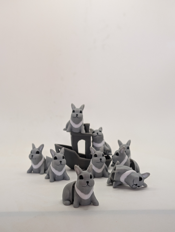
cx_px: 88
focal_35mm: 49
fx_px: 329
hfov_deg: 29.7
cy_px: 116
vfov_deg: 38.9
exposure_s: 1/176
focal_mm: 6.9
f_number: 1.68
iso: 25
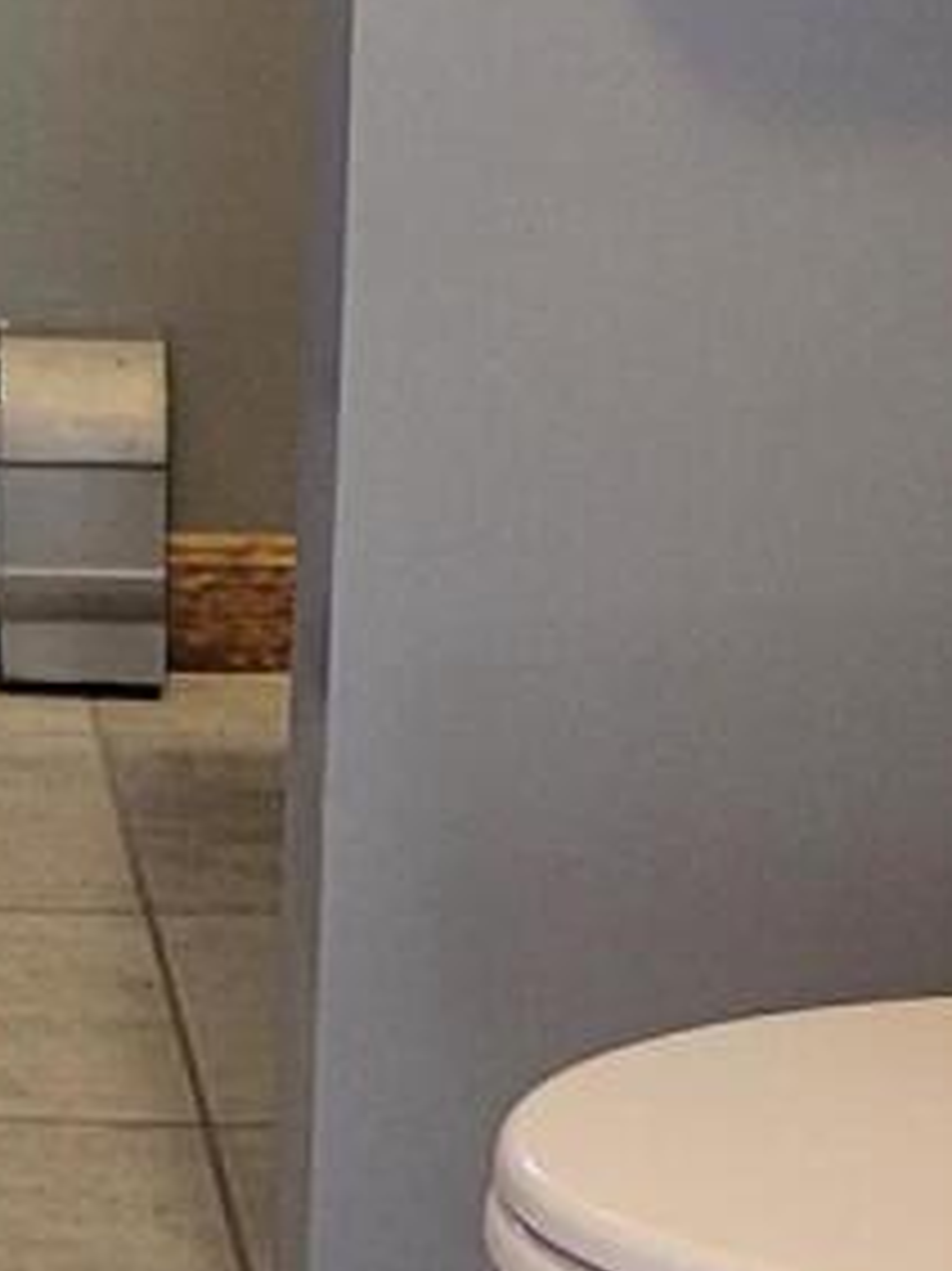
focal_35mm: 184
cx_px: -647
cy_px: -162
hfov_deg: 7.8
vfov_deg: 10.6
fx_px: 6752
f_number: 1.8
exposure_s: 1/59
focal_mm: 5.4
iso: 160
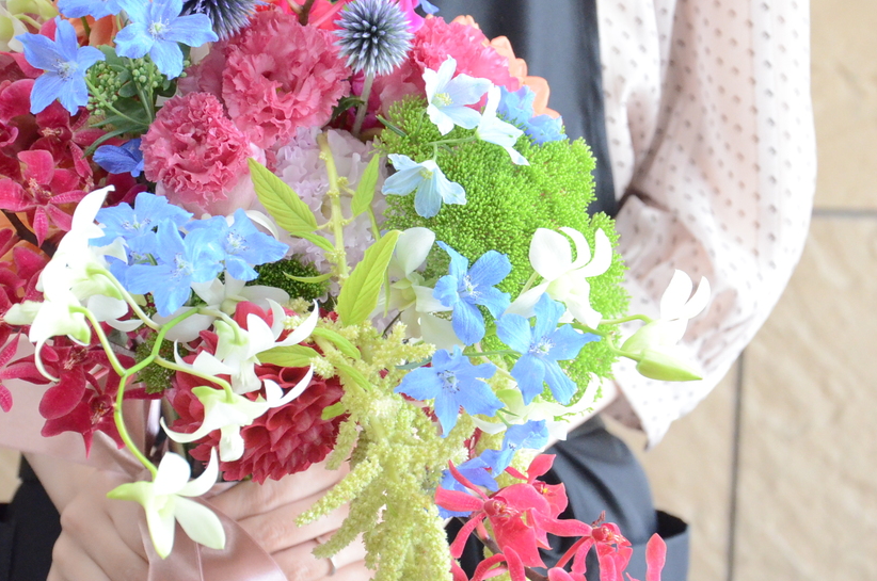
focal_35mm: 127
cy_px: 239
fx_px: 3088
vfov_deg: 10.8
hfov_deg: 16.2
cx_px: 398
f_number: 5
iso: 3200
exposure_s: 1/100
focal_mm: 58
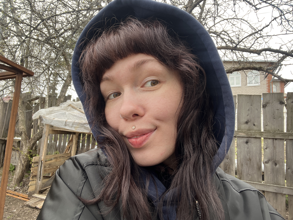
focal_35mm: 24
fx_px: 203
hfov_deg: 71.6
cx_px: 140
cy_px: 110
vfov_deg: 56.8
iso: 32
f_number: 2.2
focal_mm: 2.71
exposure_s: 1/121
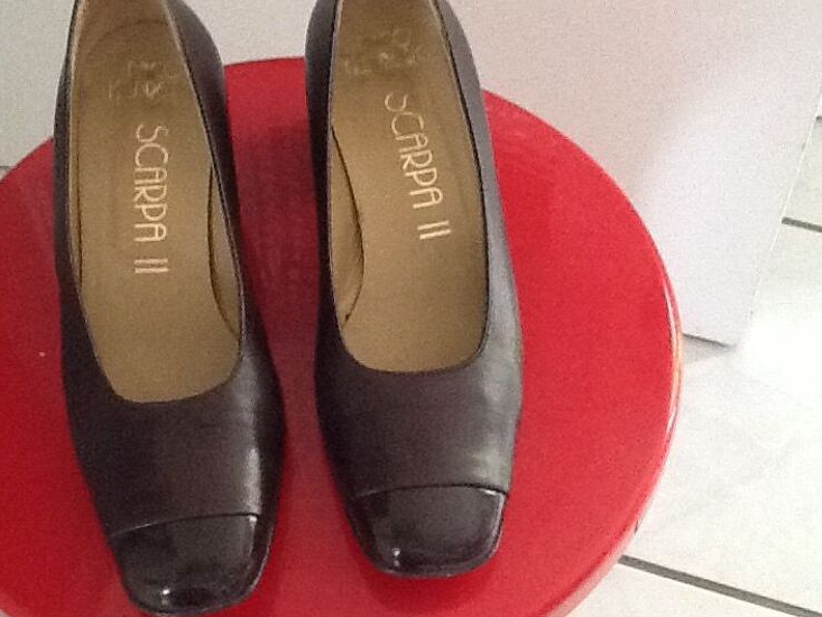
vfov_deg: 24.4
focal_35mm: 60
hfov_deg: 32.1
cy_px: 330
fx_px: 1425
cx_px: 361
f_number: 2.4
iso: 320
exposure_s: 1/30
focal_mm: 2.03
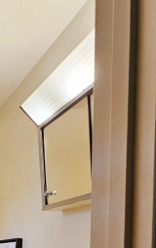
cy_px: 254
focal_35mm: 36
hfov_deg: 27.5
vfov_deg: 44.7
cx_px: -62
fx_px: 244
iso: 80
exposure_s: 1/60.2
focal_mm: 2.2
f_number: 2.2
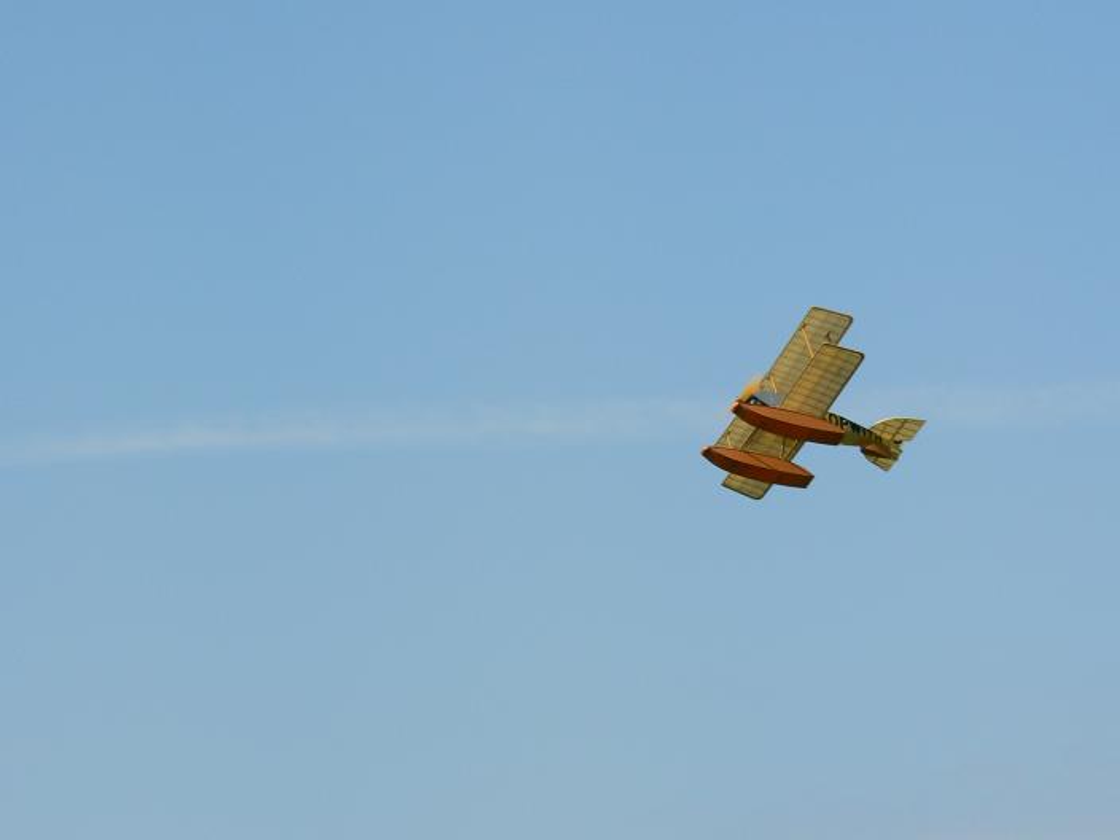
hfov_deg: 7.5
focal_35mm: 264
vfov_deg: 5.6
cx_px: 560
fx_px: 8542
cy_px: 420
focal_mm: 44
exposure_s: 1/500
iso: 80
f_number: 7.1
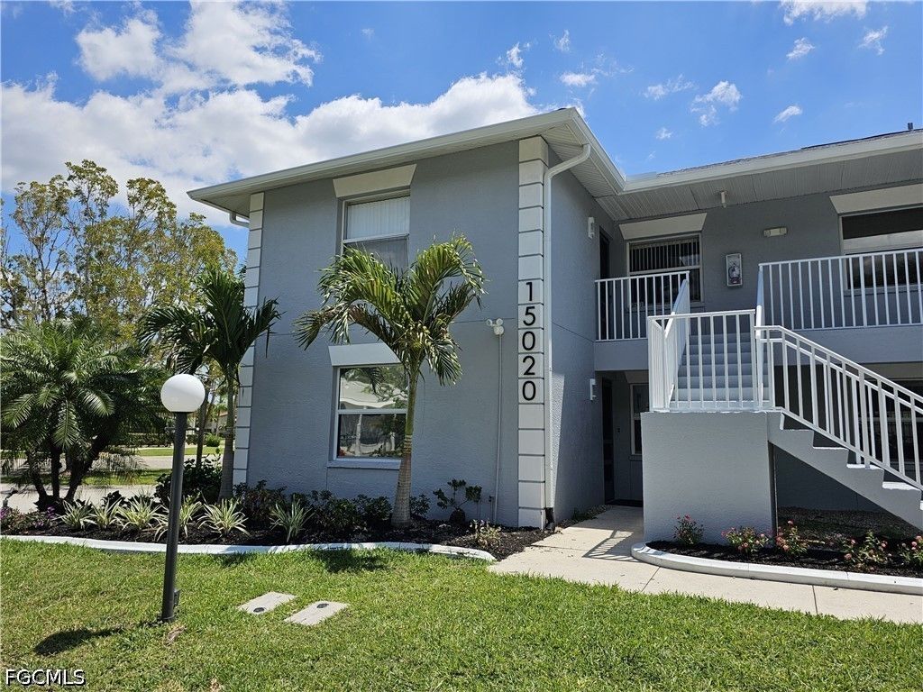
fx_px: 613
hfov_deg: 73.9
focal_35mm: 23
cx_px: 462
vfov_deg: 58.9
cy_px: 346
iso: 10
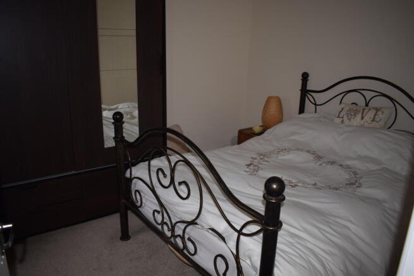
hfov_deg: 67.4
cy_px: 138
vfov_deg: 48.0
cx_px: 207
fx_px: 311
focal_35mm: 27
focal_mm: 18
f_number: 3.5
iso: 100
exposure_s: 1/60
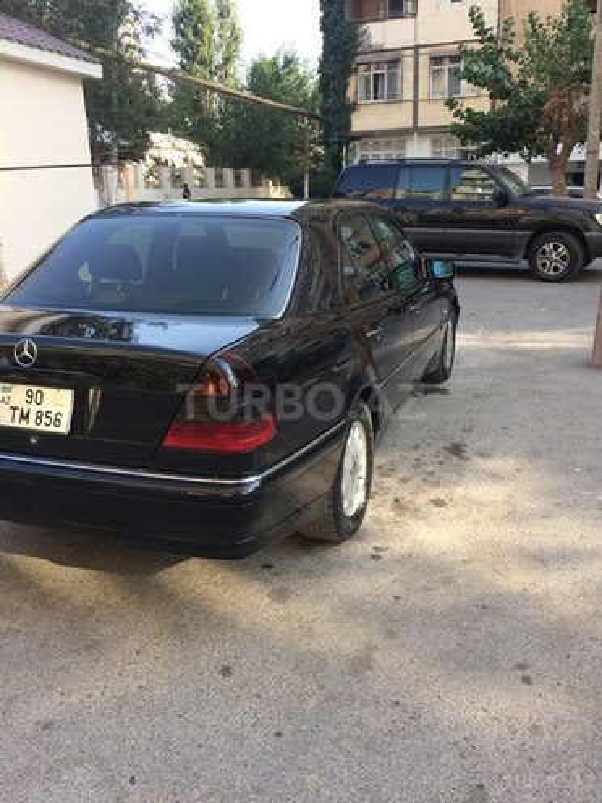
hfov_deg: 48.2
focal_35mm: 29
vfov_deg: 61.7
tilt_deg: -17.1
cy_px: 402
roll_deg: +1.9
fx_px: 672
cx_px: 301
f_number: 2.2
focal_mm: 4.15
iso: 32
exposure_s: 1/277
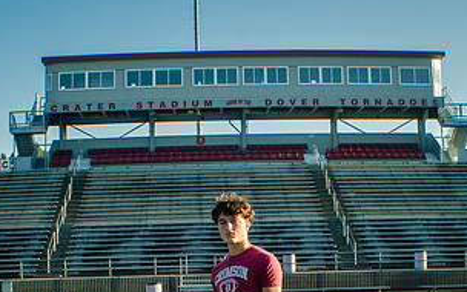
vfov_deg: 12.7
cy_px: 287
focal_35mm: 102
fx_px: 1298
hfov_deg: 20.4
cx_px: 234
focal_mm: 35
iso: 200
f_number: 7.1
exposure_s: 1/200
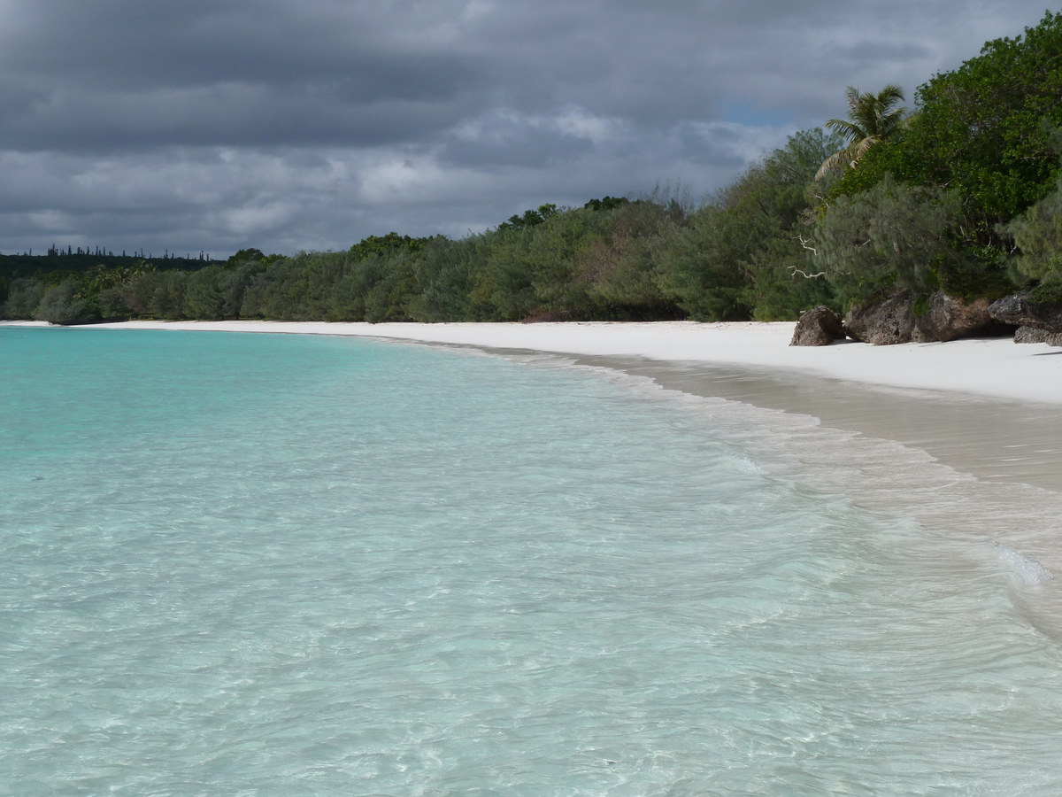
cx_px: 531
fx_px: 1687
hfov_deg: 34.9
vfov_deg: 26.6
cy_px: 398
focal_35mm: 55
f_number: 5.6
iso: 80
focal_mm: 9.1
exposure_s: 1/1000
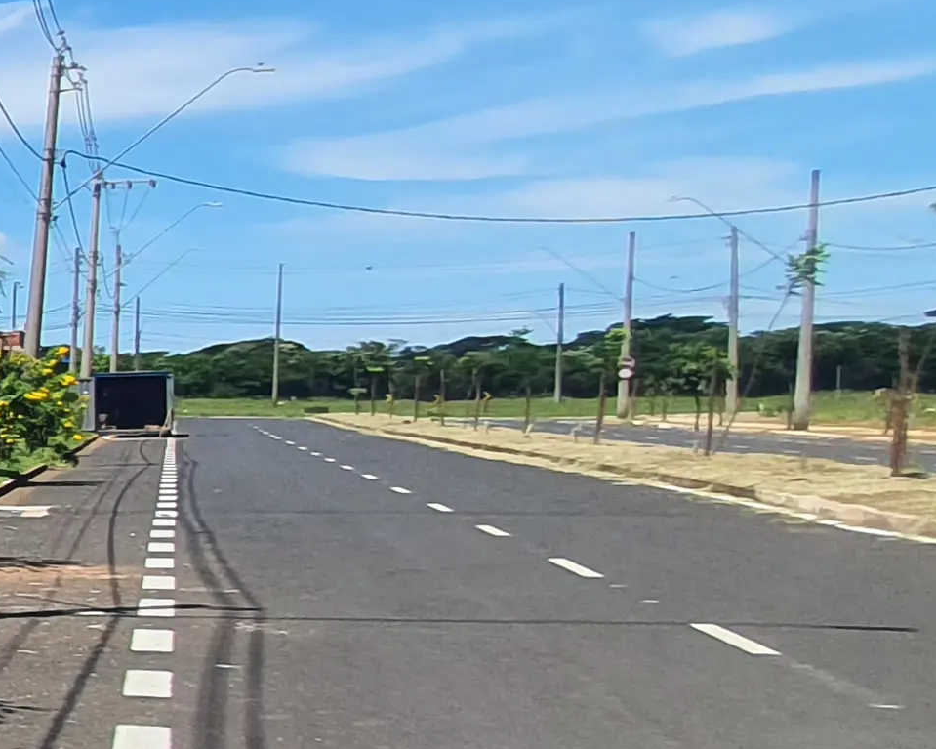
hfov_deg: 15.6
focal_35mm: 61
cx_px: -1278
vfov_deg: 24.9
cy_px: 494
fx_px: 1690
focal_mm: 1.8
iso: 50
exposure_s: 1/738
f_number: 2.2
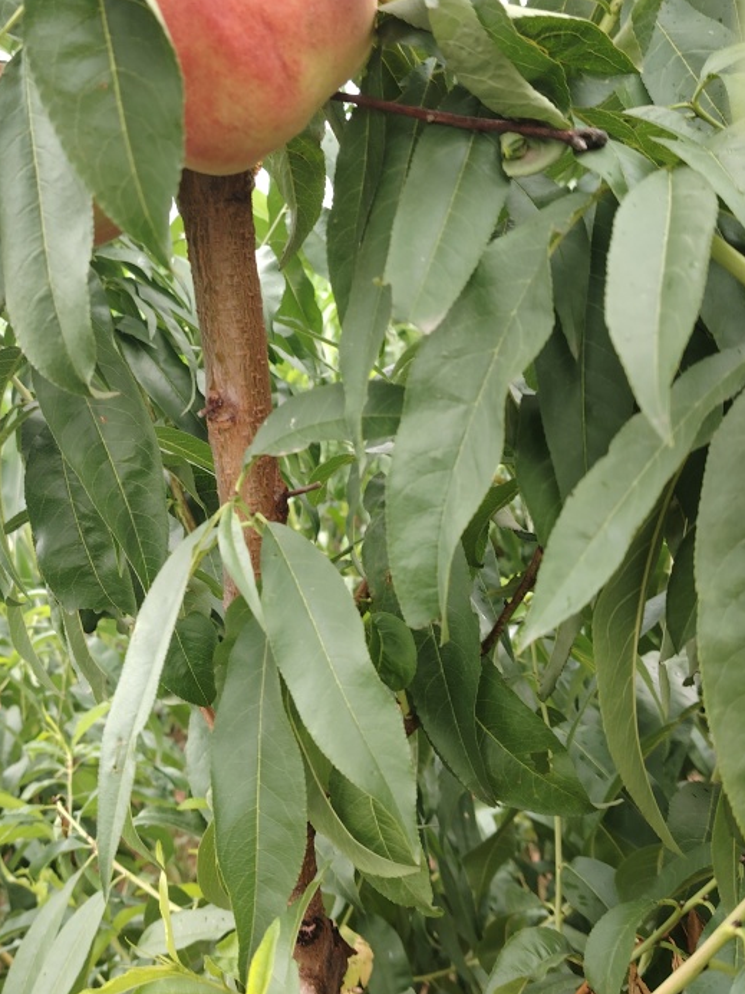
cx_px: 291
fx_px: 1062
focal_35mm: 37
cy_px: 478
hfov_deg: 38.5
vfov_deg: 50.1
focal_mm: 5.25
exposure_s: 1/100
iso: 356
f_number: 1.75
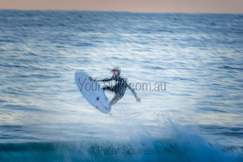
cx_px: 122
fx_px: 5063
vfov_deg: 1.8
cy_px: 81
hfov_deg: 2.7
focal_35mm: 750
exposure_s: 1/25
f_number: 13
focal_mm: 500
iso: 100
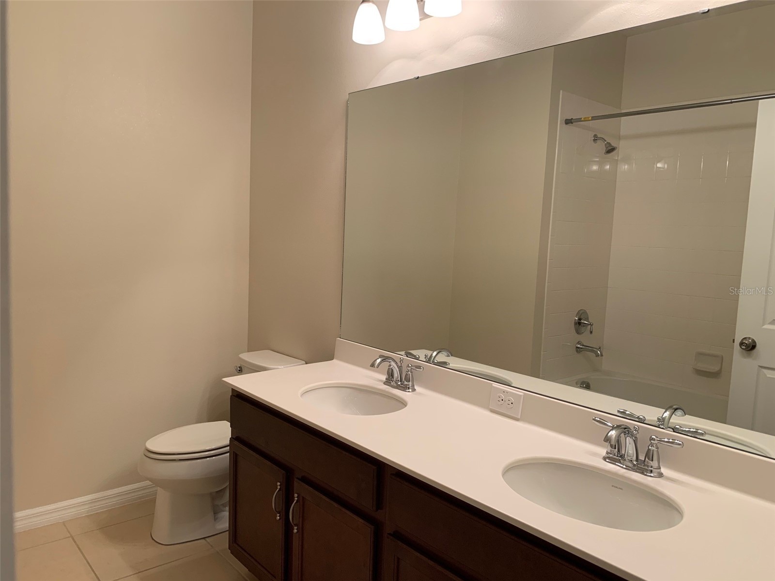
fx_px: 582
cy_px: 290
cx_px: 388
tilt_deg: -5.3
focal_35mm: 26
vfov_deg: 53.1
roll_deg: -2.0
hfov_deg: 67.3
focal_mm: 4.25
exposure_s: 1/60
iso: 80
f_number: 1.8
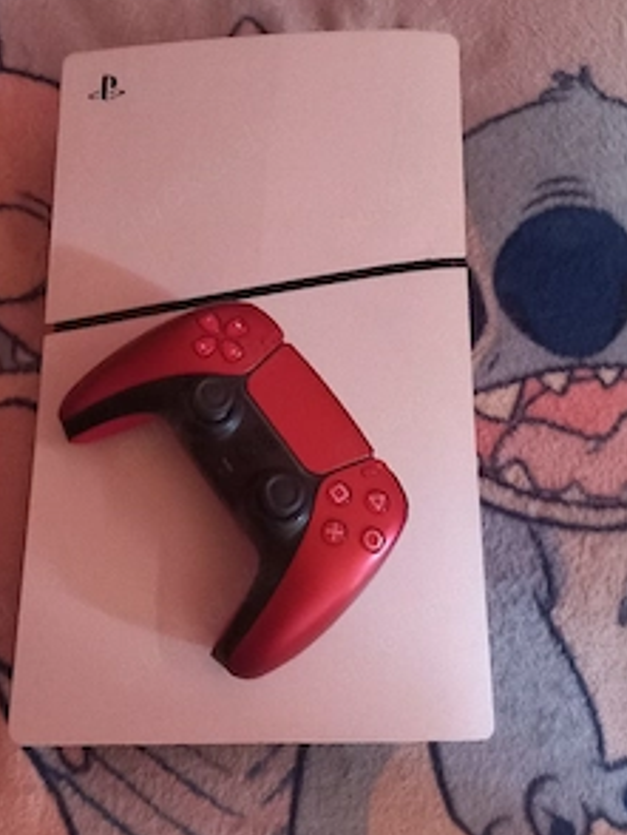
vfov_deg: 53.9
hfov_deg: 41.7
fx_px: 820
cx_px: 258
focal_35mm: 34
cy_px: 432
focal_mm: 4.6
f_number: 1.8
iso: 1250
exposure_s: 1/16.7
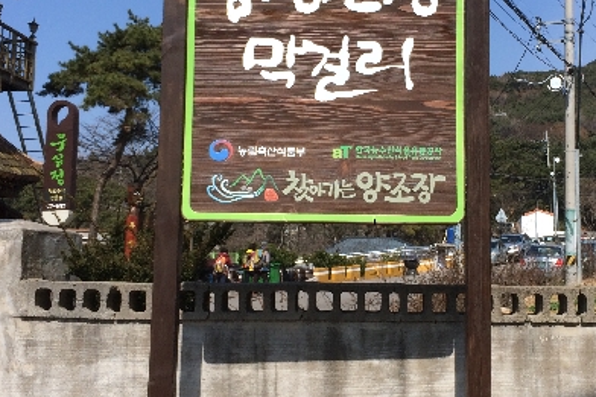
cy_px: 179
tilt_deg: +4.9
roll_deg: +0.2
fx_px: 943
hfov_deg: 34.9
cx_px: 373
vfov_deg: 23.7
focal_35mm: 57
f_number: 2.2
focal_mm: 4.15
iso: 32
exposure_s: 1/2933
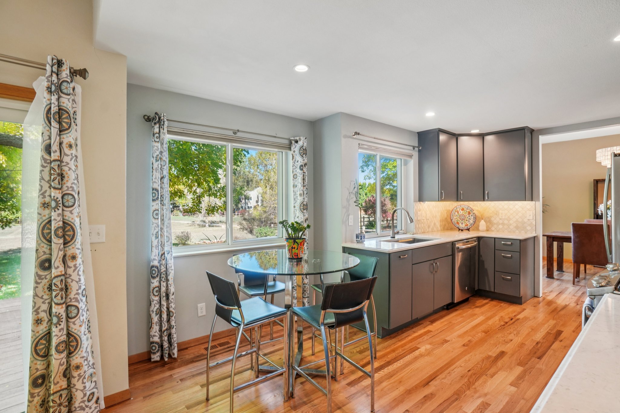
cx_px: 310
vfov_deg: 72.0
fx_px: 284
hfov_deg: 95.0
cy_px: 206
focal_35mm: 16
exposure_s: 1/20
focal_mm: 11
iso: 400
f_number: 8
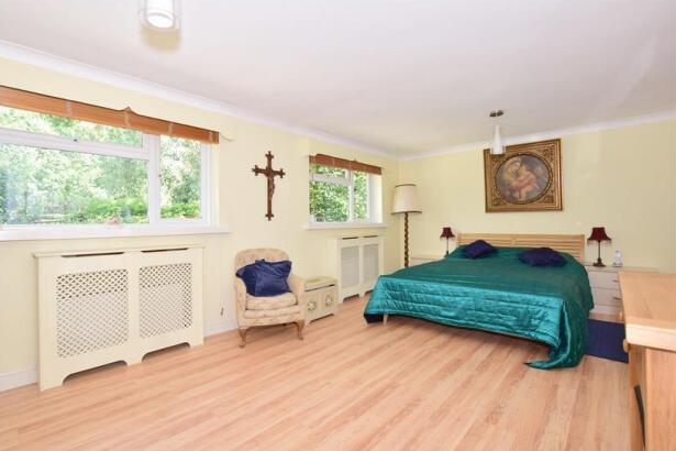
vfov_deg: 73.7
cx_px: 317
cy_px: 216
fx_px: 300
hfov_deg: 96.6
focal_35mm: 16
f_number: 5.6
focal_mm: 10
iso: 400
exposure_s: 1/80
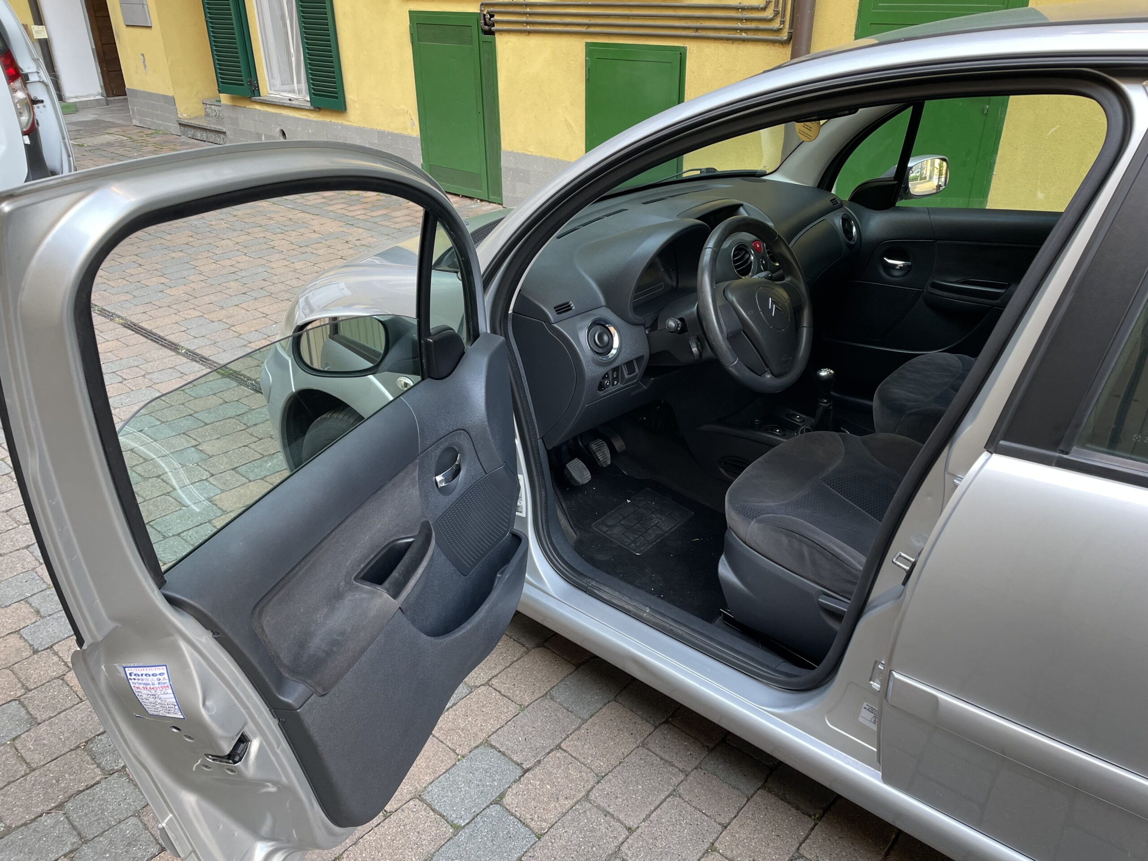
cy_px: 430
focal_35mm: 26
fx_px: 862
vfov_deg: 53.1
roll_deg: +0.7
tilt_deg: -28.8
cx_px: 574
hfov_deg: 67.3
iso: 64
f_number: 1.6
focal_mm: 4.2
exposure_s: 1/121
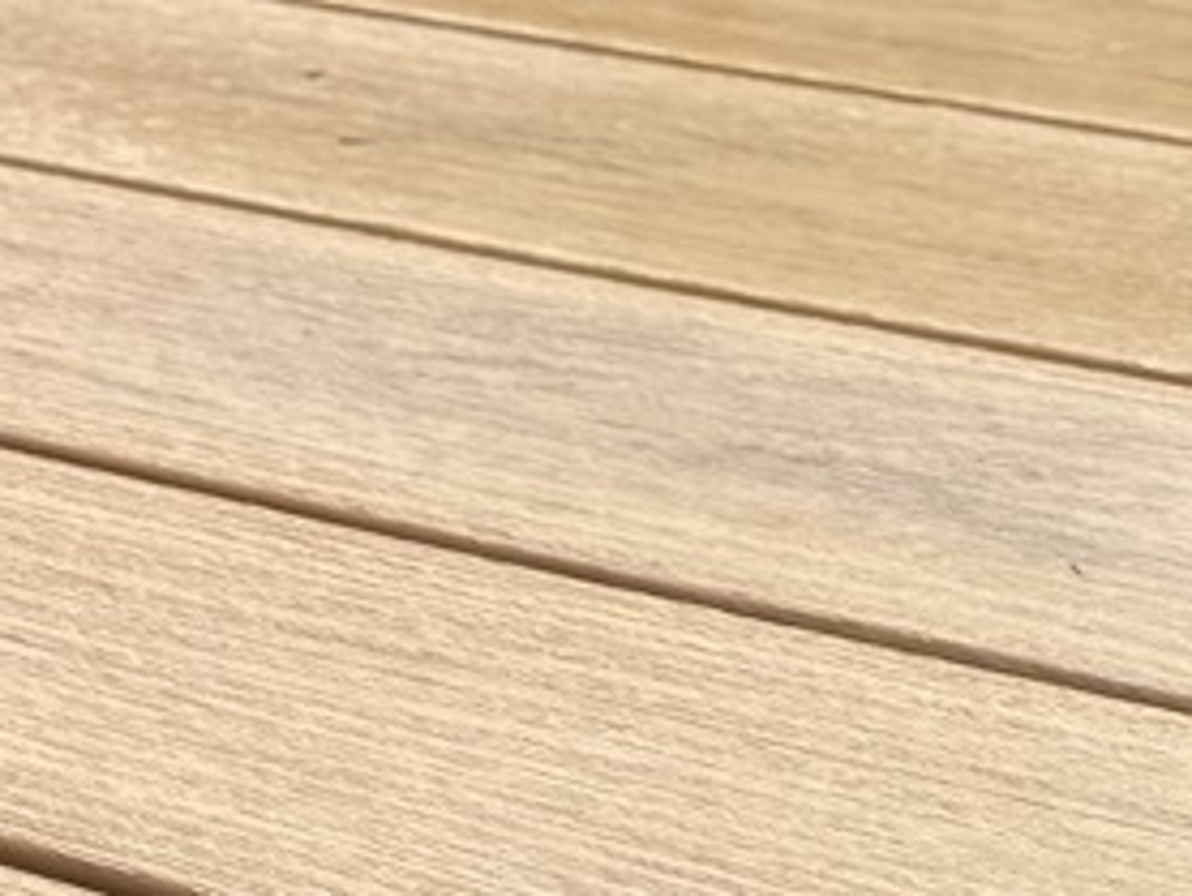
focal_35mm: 138
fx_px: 4756
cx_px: -1175
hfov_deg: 12.6
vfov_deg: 10.4
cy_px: -446
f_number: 1.78
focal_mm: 6.76
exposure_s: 1/992
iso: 80
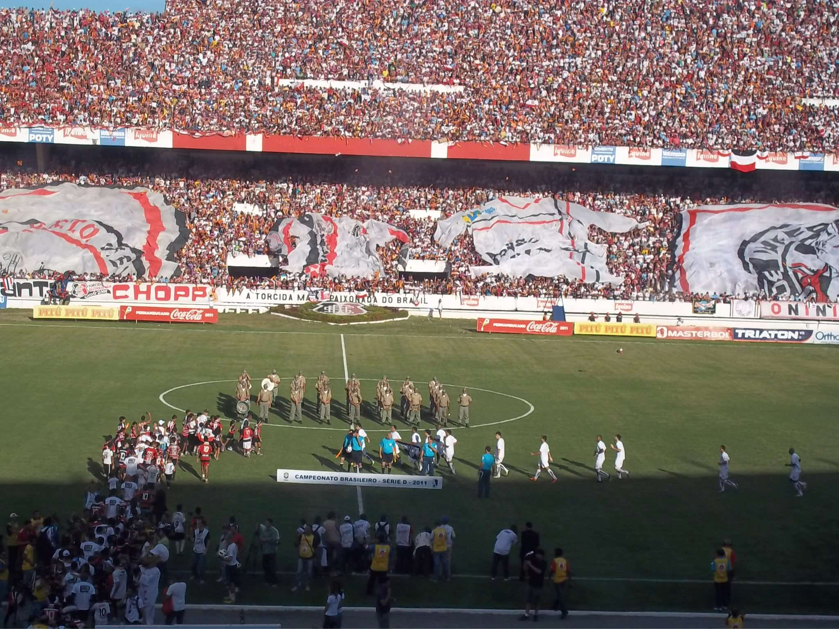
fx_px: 1697
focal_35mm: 70
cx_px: 420
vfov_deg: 21.0
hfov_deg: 27.8
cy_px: 314
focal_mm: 12.5
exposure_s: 1/160
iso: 80
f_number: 11.2
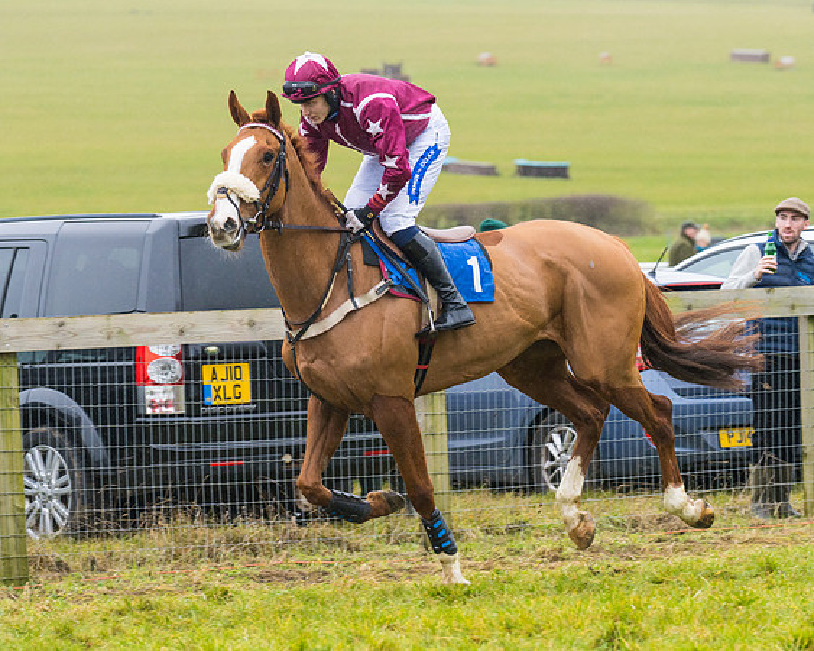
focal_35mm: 218
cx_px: 339
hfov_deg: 8.9
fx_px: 5254
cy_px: 361
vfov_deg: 7.1
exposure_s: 1/640
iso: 800
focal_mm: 135
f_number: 4
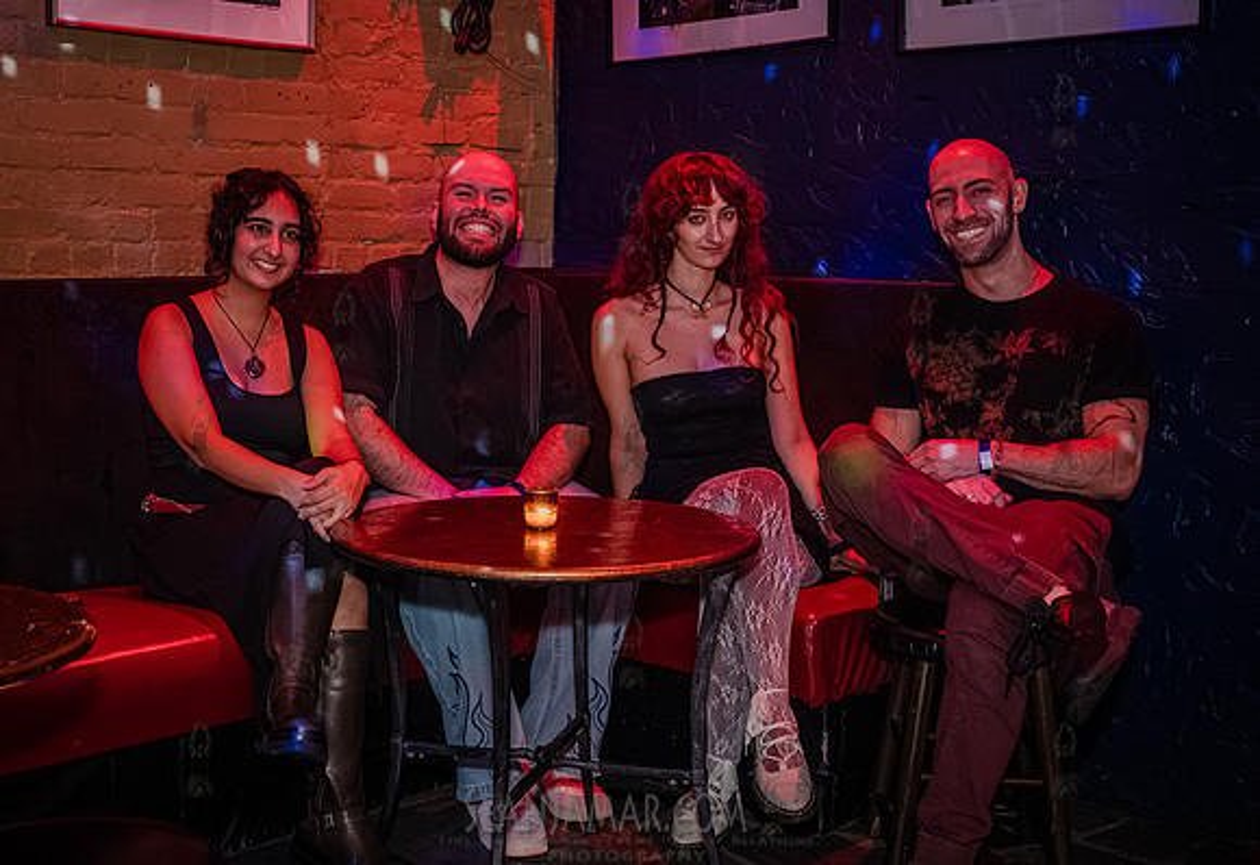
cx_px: 486
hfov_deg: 43.3
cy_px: 418
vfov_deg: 30.7
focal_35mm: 45
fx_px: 1577
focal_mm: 35
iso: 12800
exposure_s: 1/250
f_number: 3.2
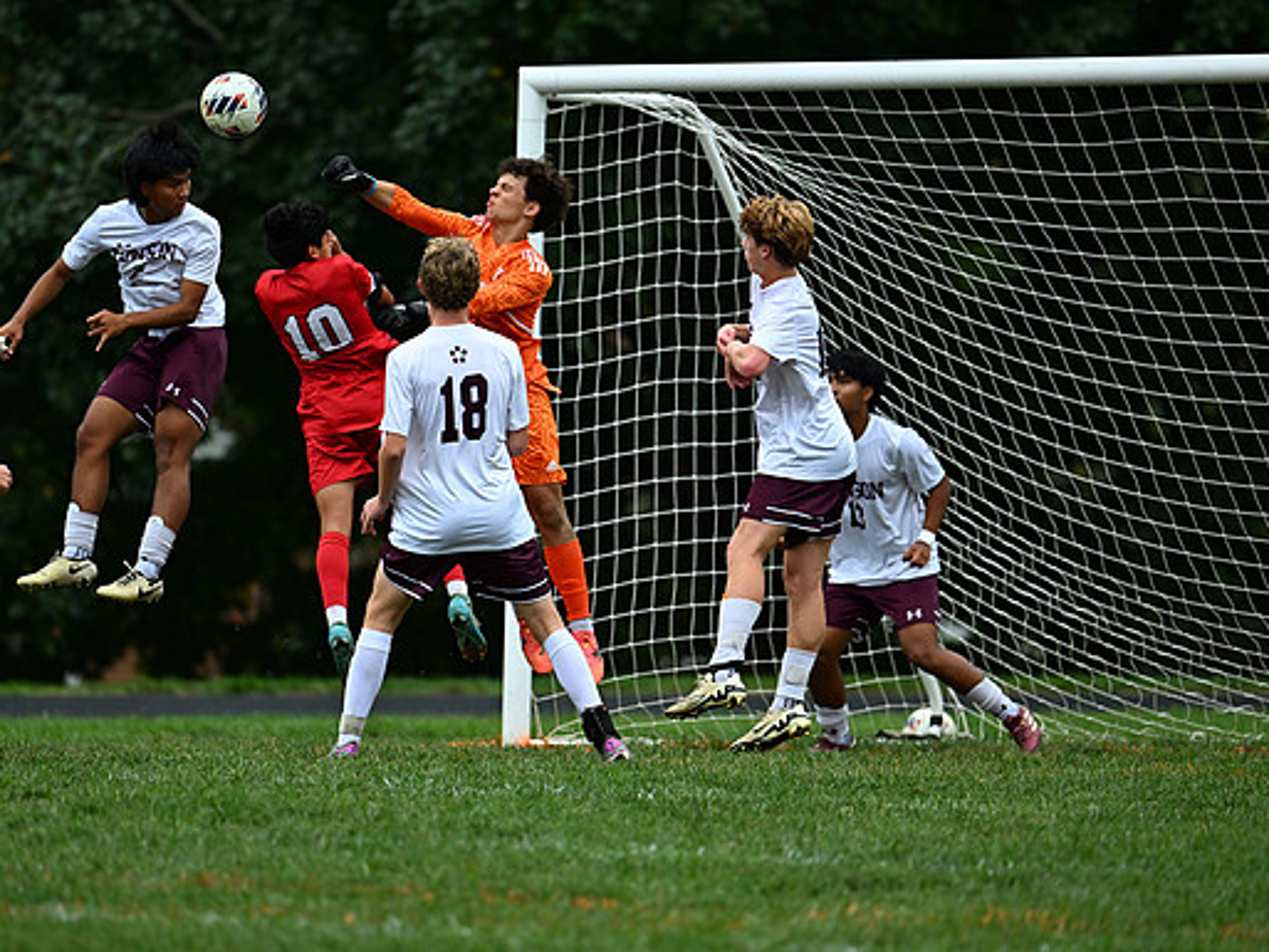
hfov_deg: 4.6
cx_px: 571
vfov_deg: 3.4
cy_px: 476
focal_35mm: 435
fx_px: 15951
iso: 1100
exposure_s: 1/1250
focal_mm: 400
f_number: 4.5
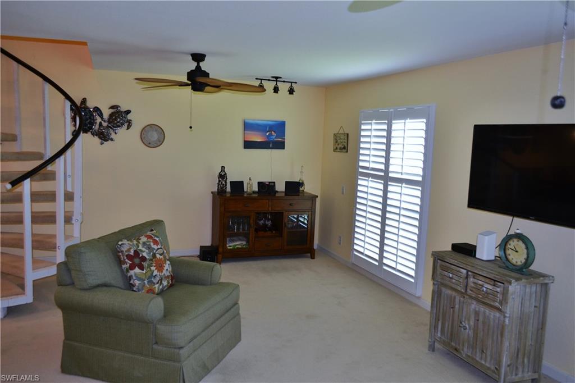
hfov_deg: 67.4
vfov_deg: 47.9
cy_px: 192
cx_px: 288
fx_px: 431
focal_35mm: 27
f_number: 4
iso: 400
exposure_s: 1/80
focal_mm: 18
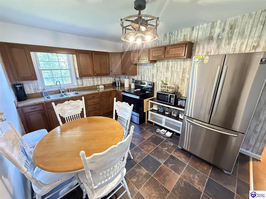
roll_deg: +0.4
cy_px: 100
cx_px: 133
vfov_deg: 85.7
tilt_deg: -16.5
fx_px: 108
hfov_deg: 102.1
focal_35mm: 14
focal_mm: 2.22
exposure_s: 1/40
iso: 1000
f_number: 2.2
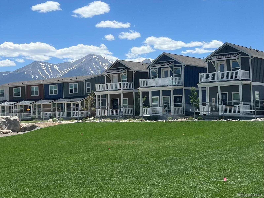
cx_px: 132
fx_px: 198
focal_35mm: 26
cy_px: 99
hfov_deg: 67.3
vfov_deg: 53.1
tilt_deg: +2.4
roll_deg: -0.1
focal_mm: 5.7
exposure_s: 1/5882
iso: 50
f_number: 1.5
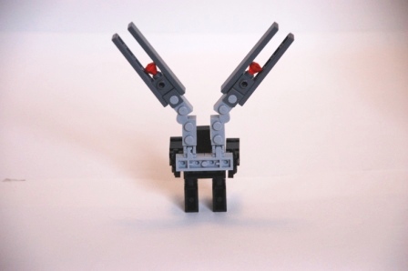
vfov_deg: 8.2
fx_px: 1903
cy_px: 136
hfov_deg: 12.2
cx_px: 204
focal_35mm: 168
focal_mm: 112
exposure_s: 1/125
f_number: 5.6
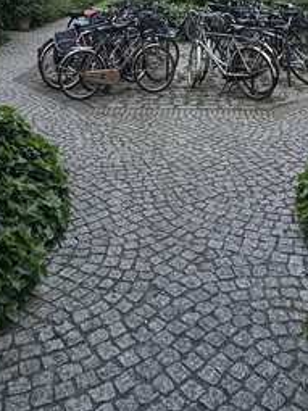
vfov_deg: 31.7
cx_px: 177
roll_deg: +0.1
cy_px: -137
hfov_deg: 32.8
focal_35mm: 44
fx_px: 522
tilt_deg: +10.4
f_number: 2.2
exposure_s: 1/202
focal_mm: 2.22
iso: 40
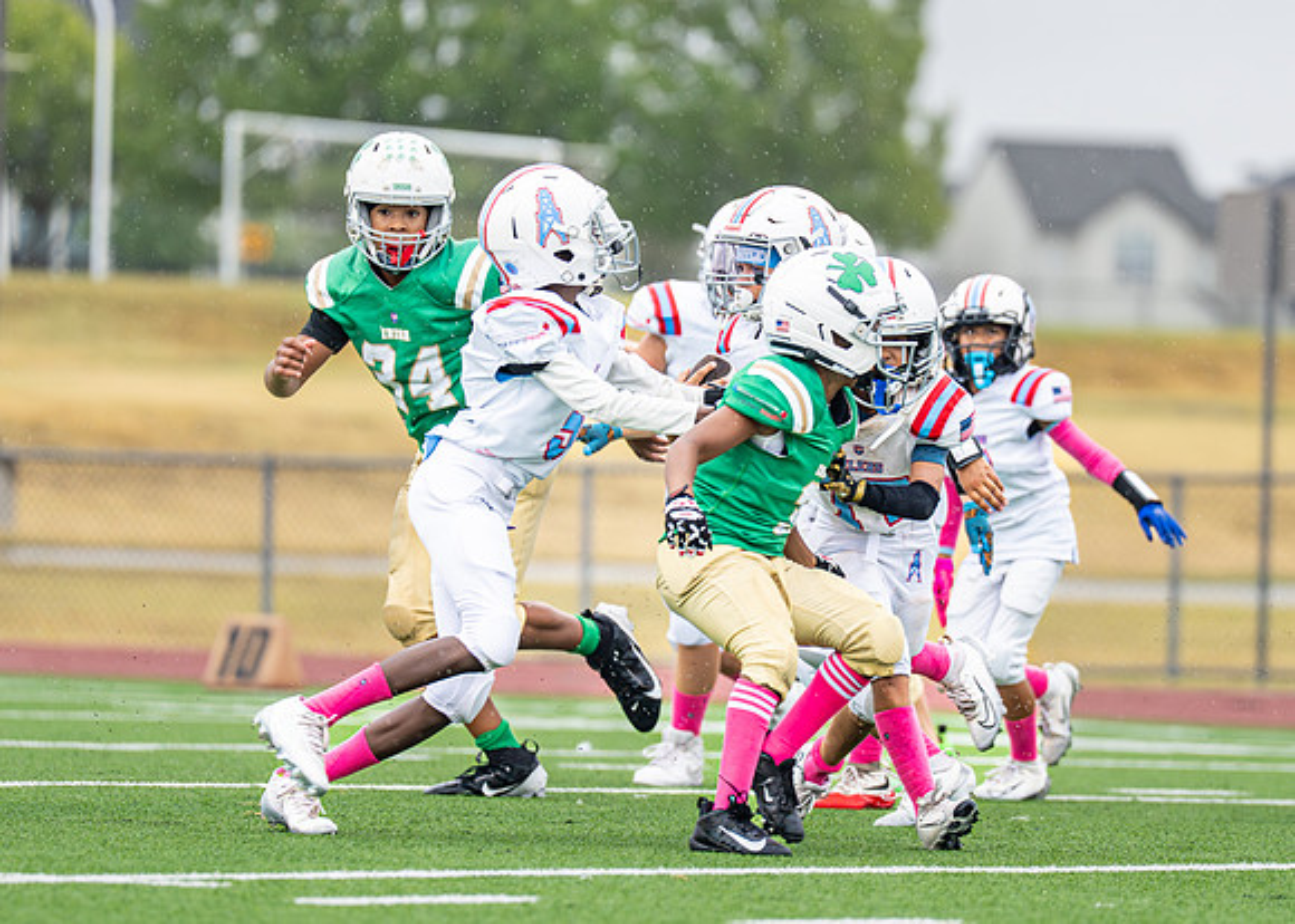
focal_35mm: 392
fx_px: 14412
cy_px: 461
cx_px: 878
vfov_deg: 3.7
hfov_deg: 5.1
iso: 500
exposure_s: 1/1000
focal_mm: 200
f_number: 2.8
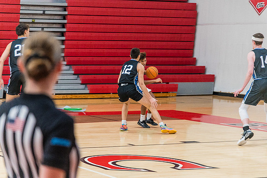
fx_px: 889
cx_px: 134
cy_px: 89
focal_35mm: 120
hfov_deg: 17.1
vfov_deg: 11.4
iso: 5000
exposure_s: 1/320
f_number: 4
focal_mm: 120
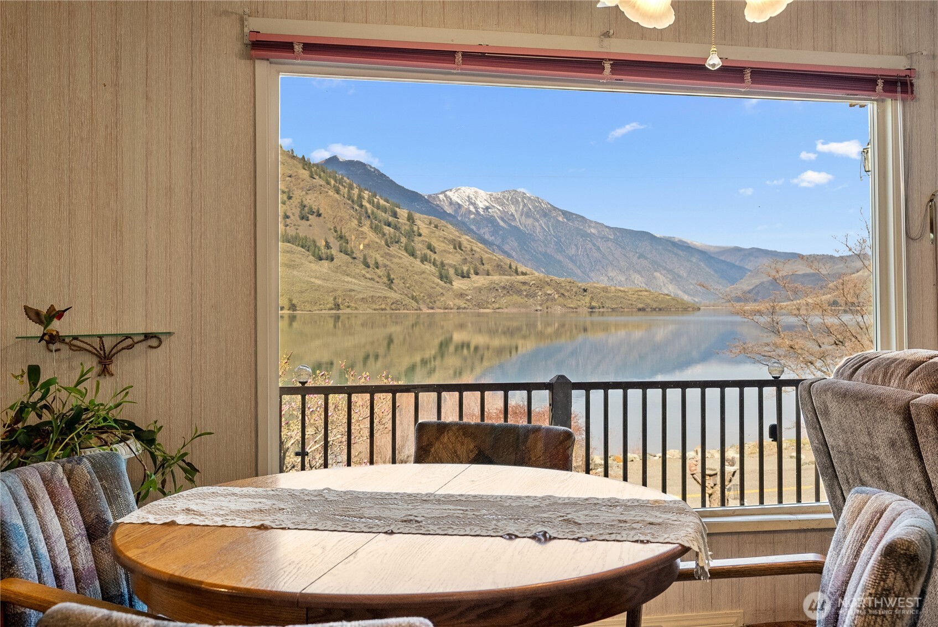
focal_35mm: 35
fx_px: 912
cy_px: 314
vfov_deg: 37.9
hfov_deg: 54.4
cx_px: 469
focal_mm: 35
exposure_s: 1/6
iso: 320
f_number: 7.1
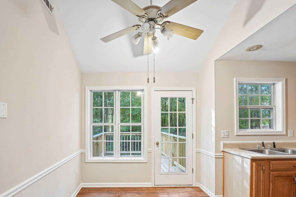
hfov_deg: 89.5
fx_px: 148
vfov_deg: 66.4
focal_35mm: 18
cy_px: 123
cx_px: 129
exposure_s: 1/5
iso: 320
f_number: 8
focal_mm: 14
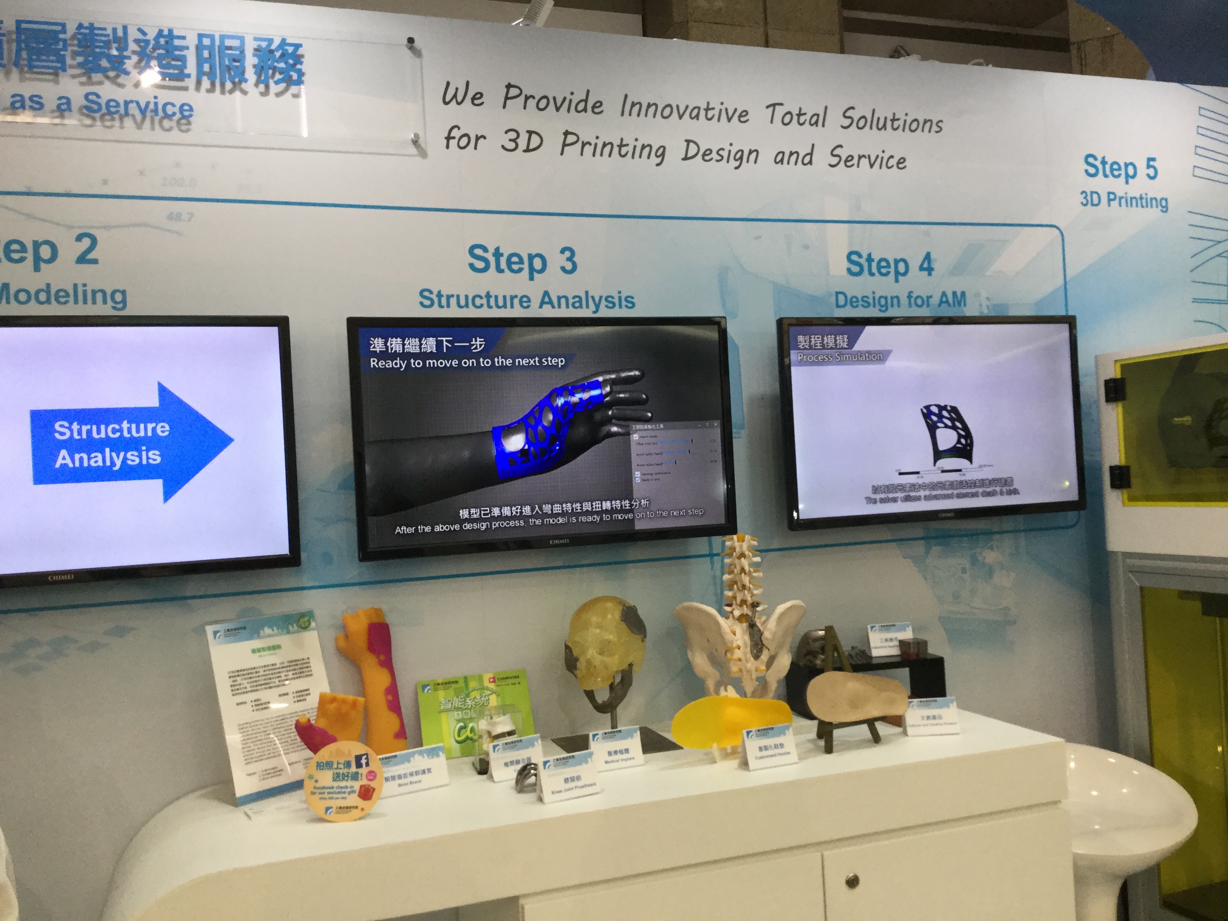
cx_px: 614
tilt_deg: -0.7
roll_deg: +1.1
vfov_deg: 45.4
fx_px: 1100
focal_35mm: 31
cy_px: 460
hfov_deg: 58.4
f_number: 2.4
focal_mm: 3.3
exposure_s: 1/30
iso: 32
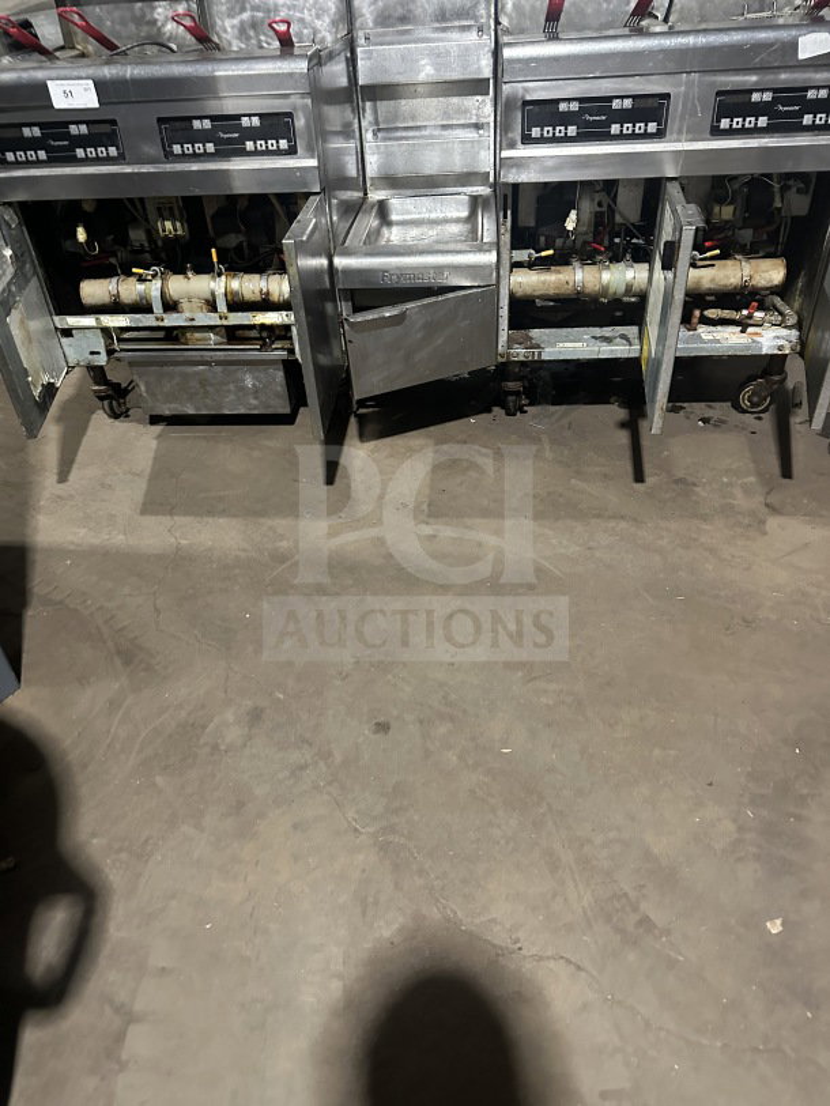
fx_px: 767
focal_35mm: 24
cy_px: 553
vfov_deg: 71.6
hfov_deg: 56.8
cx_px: 415
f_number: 1.78
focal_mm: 6.86
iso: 800
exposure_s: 1/60
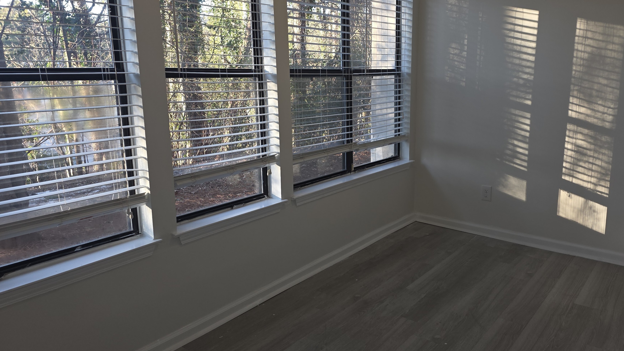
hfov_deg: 65.9
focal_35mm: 29
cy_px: 171
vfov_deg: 40.2
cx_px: 345
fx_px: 480
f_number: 1.7
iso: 32
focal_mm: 6.25
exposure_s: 1/60
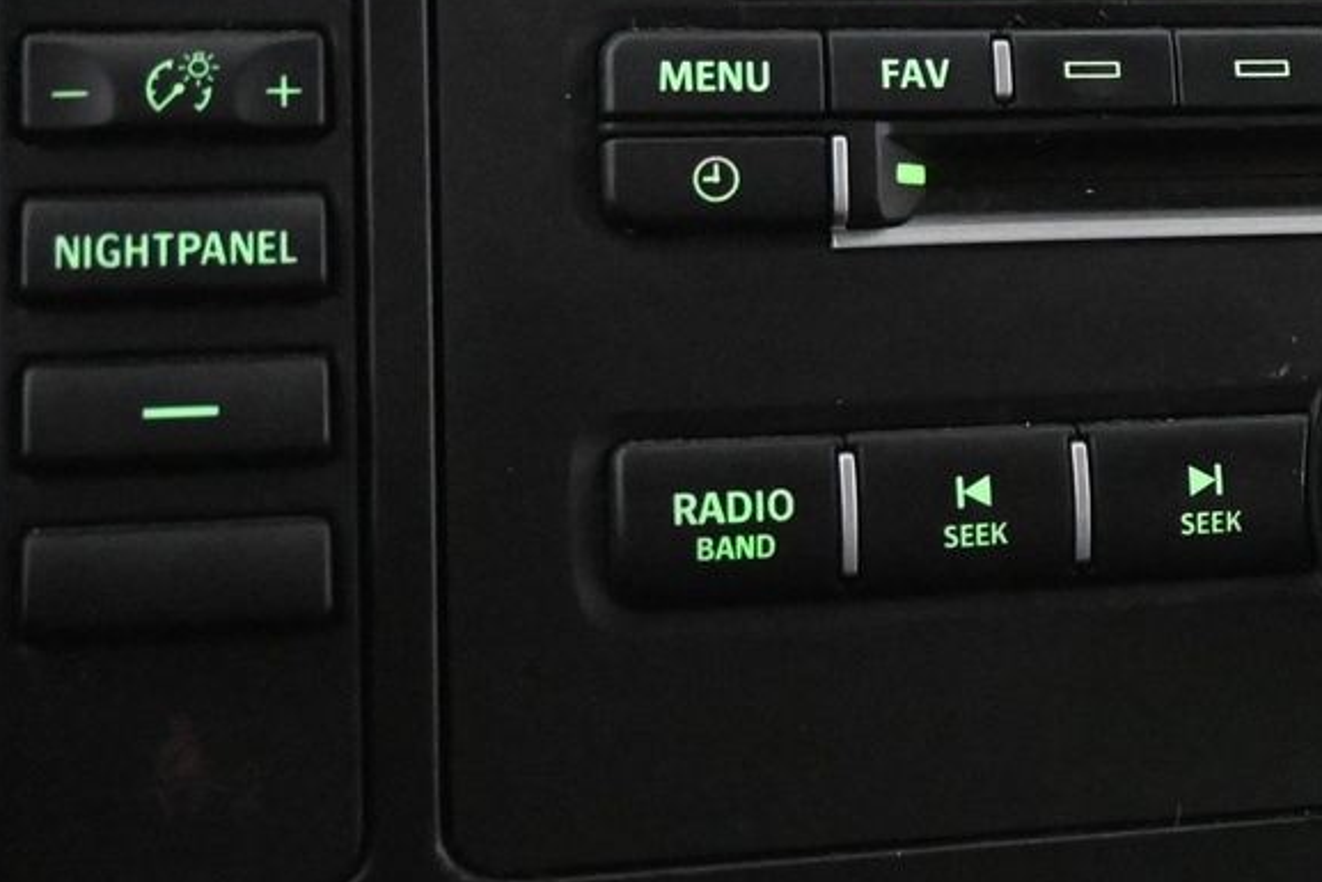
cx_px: 1425
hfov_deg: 21.9
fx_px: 3247
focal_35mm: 88
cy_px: 110
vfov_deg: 15.3
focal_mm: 21
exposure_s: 1/30
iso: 8000
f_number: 4
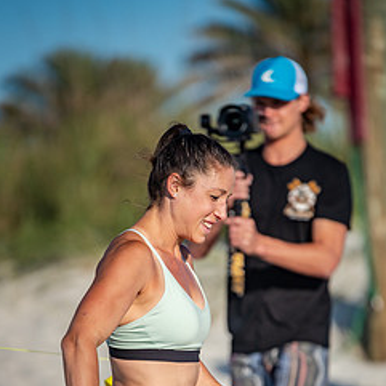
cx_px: 181
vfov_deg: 5.5
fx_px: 3999
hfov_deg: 5.5
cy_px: 328
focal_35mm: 317
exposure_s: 1/4000
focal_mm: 200
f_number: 2.8
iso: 360
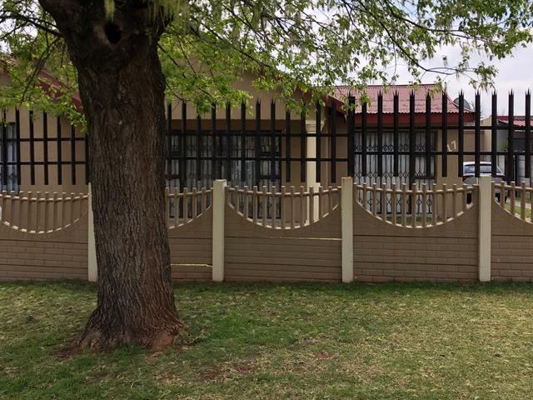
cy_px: 175
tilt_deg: -0.5
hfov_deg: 52.4
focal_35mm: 35
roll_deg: +0.2
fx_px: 539
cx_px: 306
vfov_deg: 40.6
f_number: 1.8
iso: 20
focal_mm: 4
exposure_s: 1/2183
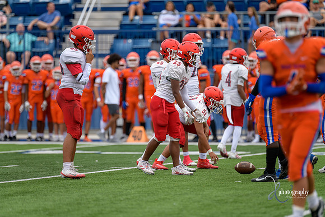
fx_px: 2709
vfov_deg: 4.6
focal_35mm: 300
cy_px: 108
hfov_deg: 6.9
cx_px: 162
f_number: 2.8
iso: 400
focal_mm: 300
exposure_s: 1/800
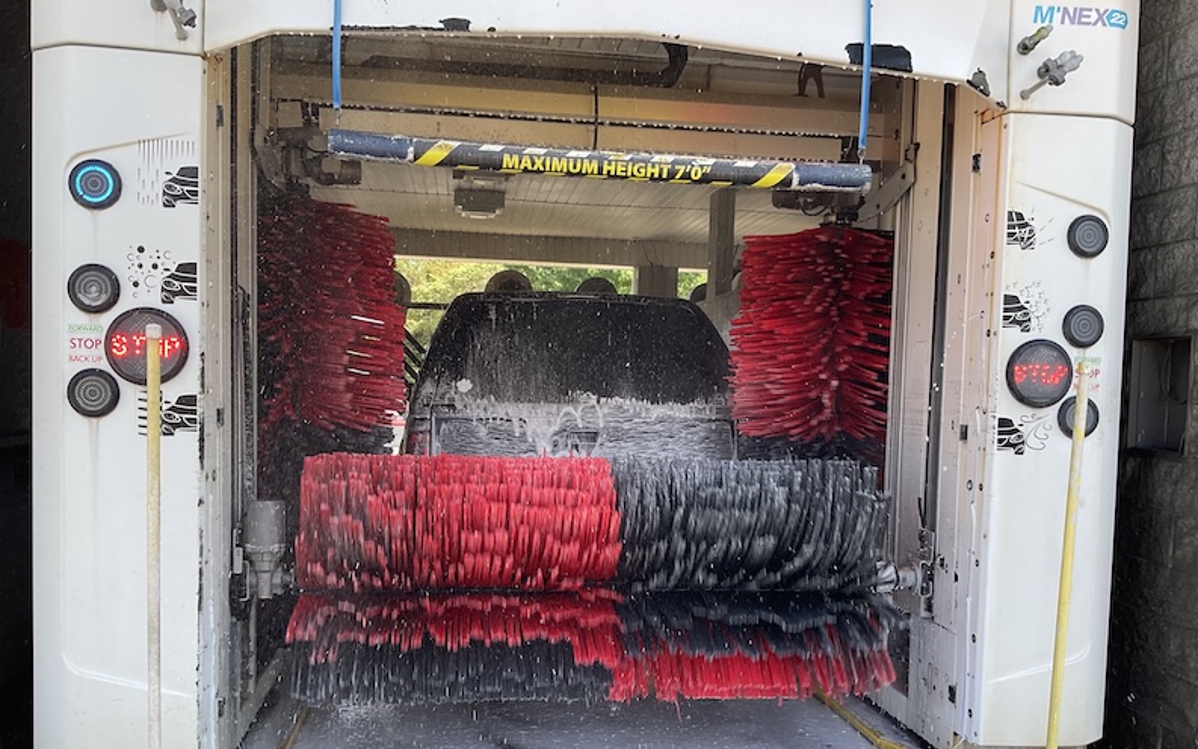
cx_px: 603
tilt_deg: -2.4
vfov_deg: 40.4
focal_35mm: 31
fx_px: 1012
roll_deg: -2.3
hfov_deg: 61.2
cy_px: 452
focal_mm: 3
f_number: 1.8
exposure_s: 1/253
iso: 16
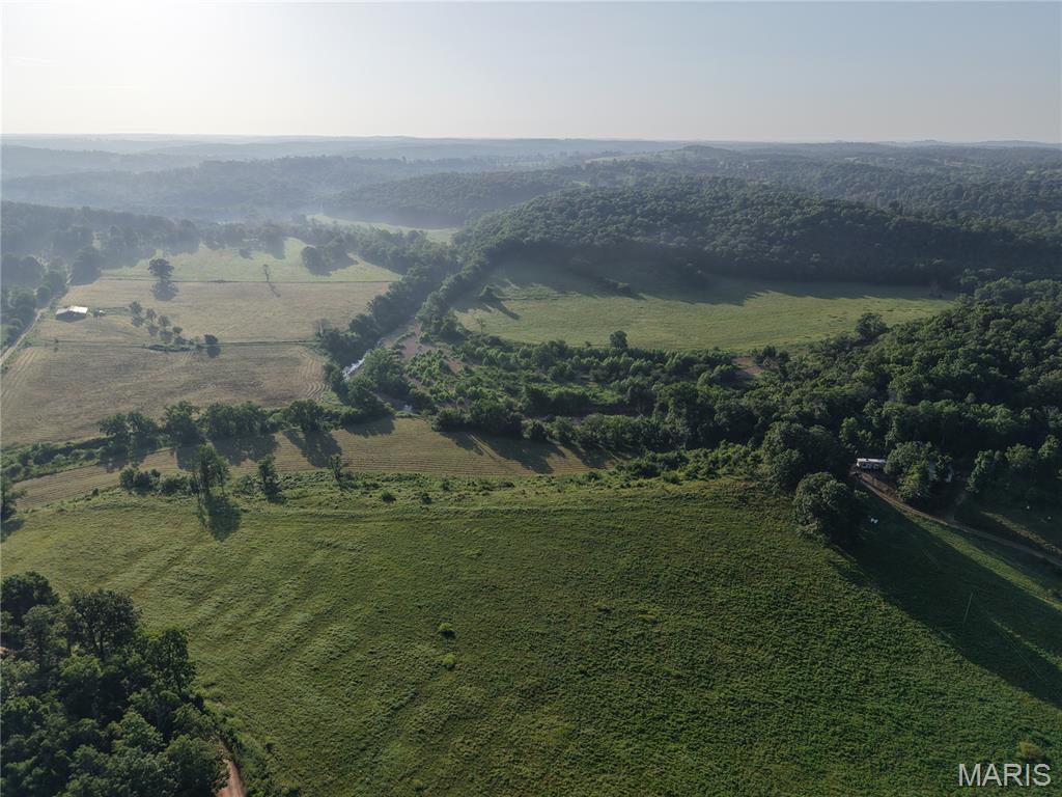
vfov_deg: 56.8
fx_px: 736
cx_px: 531
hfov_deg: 71.6
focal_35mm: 24
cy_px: 398
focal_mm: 8.67
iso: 420
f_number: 1.8
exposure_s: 1/8000
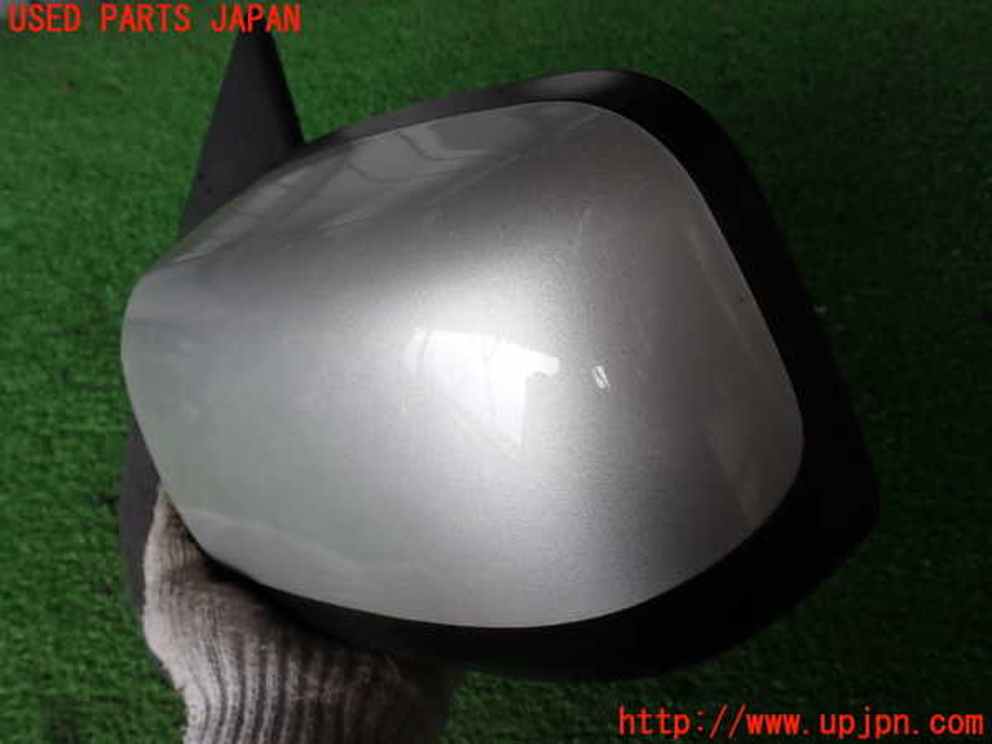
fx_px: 917
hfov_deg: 56.8
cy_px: 372
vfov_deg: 44.2
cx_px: 496
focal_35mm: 32
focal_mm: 5.79
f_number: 3.2
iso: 100
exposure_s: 1/125
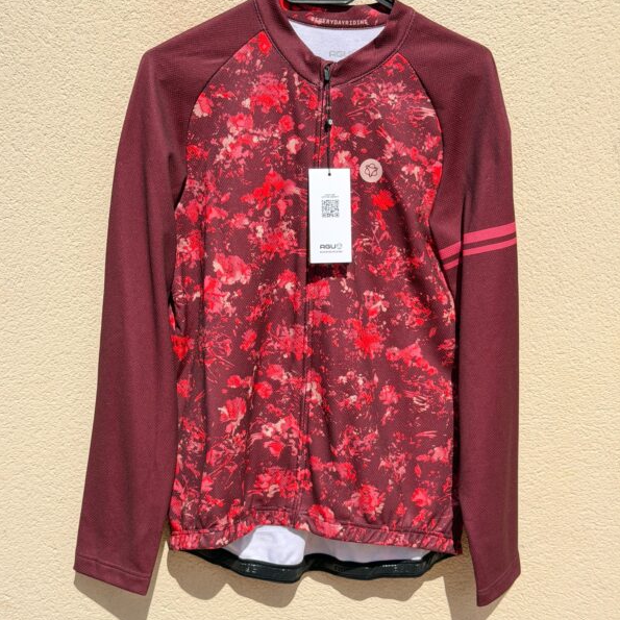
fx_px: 1155
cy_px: 330
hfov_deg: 30.0
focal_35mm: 57
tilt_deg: -13.7
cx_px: 308
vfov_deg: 30.0
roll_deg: +0.0
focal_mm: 6.76
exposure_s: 1/3534
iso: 100
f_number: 1.78
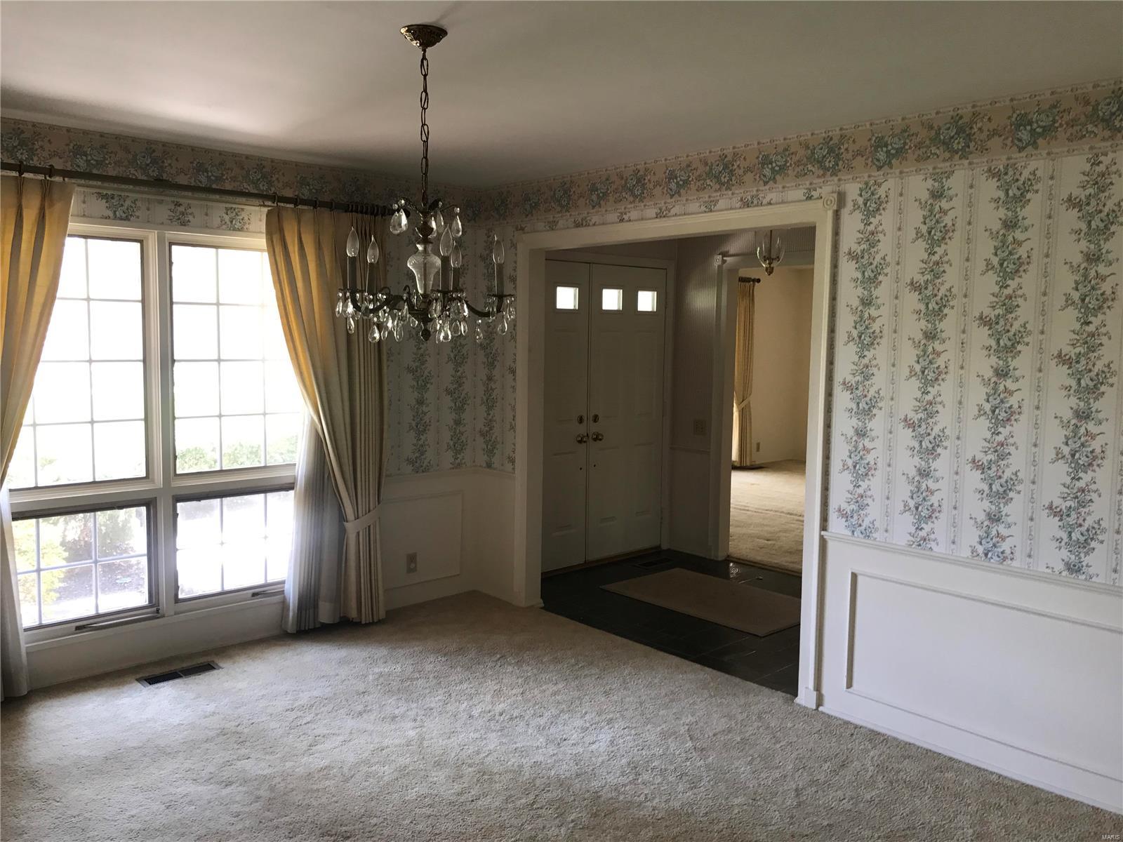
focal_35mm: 28
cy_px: 421
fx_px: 908
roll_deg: -1.0
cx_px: 562
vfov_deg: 49.7
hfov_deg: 63.4
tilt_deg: -5.1
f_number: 1.8
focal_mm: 3.99
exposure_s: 1/30
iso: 25
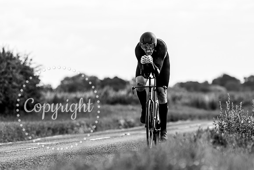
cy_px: 88
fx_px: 2048
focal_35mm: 290
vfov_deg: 4.7
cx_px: 136
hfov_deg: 7.1
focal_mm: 178
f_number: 3.2
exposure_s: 1/1000
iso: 100
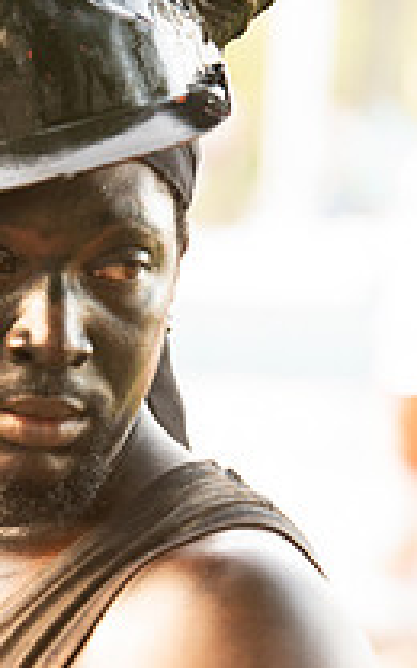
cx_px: -8
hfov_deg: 3.8
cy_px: 556
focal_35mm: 341
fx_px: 6201
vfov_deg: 6.2
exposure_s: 1/200
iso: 2200
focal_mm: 155
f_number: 5
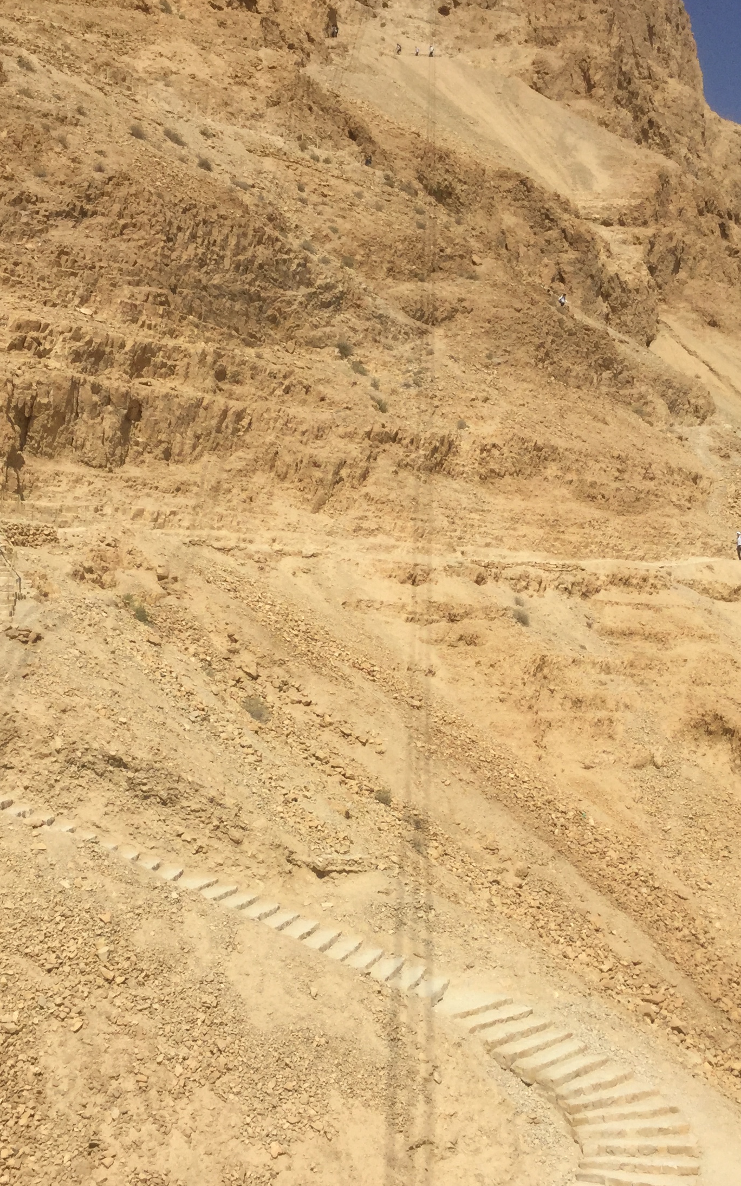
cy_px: 657
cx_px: 423
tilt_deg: -2.2
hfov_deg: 26.3
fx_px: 1583
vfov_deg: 41.0
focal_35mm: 49
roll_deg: -0.5
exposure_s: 1/3401
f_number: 2.4
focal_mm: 3.3
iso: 25
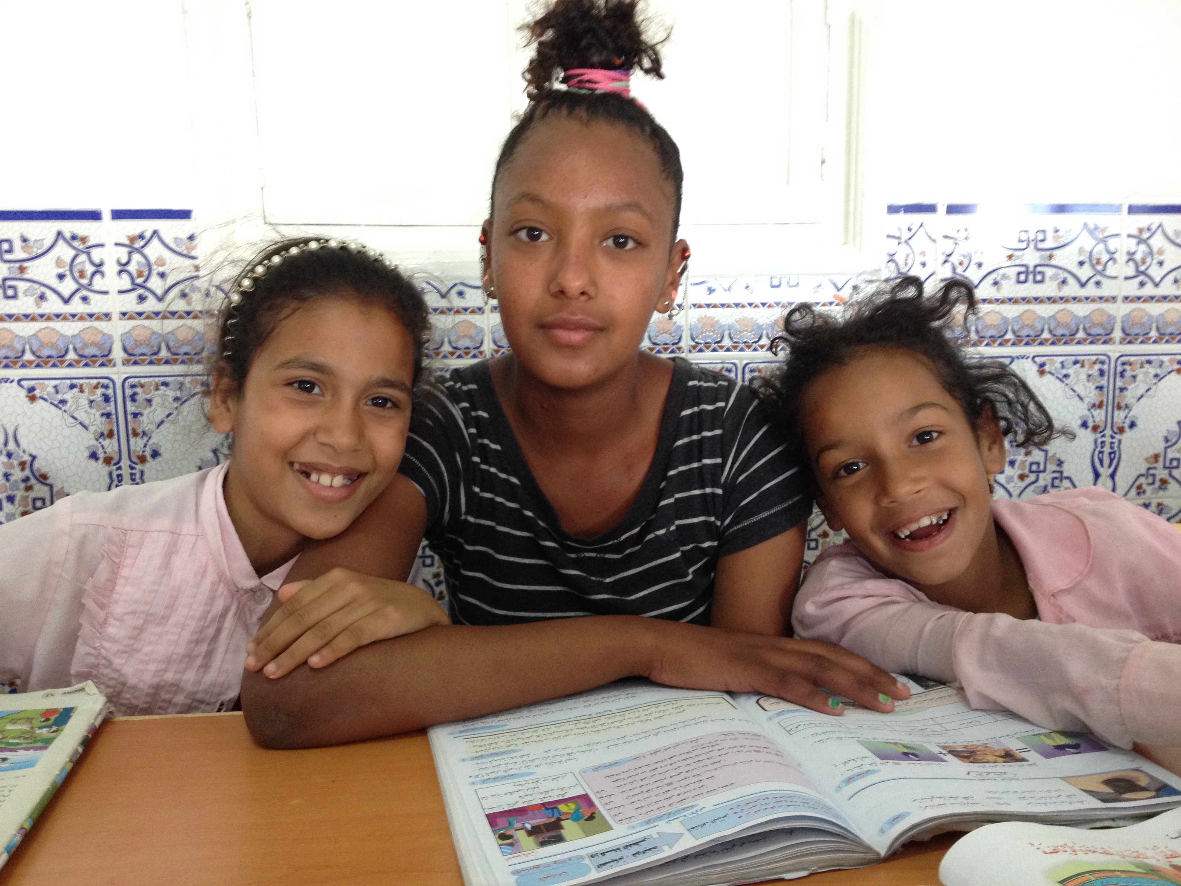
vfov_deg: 40.7
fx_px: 1194
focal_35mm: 35
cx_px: 590
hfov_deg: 52.6
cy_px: 443
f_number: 2.4
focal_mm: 4.28
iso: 160
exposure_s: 1/20
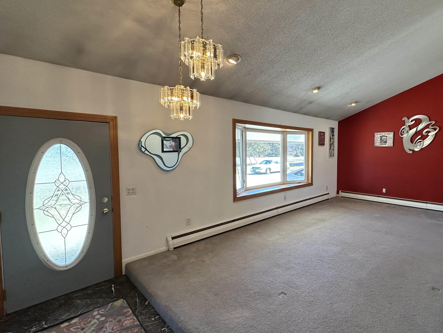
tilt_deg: -2.7
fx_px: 230
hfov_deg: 85.7
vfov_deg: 71.6
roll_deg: +0.8
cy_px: 164
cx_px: 282
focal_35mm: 18
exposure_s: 1/120
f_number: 2.2
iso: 160
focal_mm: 2.22
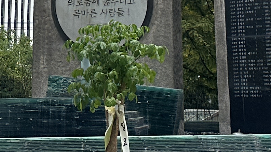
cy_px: -179
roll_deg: +0.9
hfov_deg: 16.1
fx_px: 956
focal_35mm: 133
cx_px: 130
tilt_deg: +17.4
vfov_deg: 8.5
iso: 80
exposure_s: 1/1241
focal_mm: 6.86
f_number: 1.78
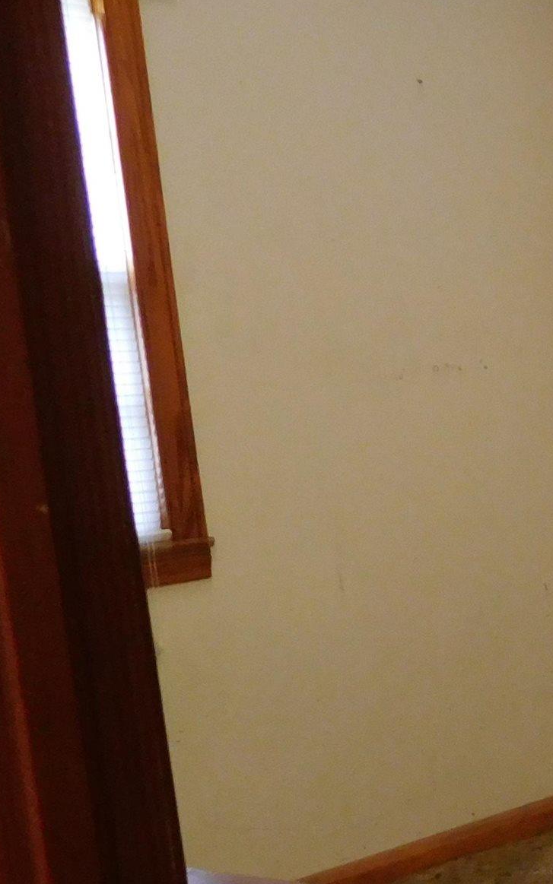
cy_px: 690
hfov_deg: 15.0
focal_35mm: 70
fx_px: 1688
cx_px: 1126
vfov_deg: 28.8
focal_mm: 4.5
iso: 400
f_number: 3.4
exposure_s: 1/13
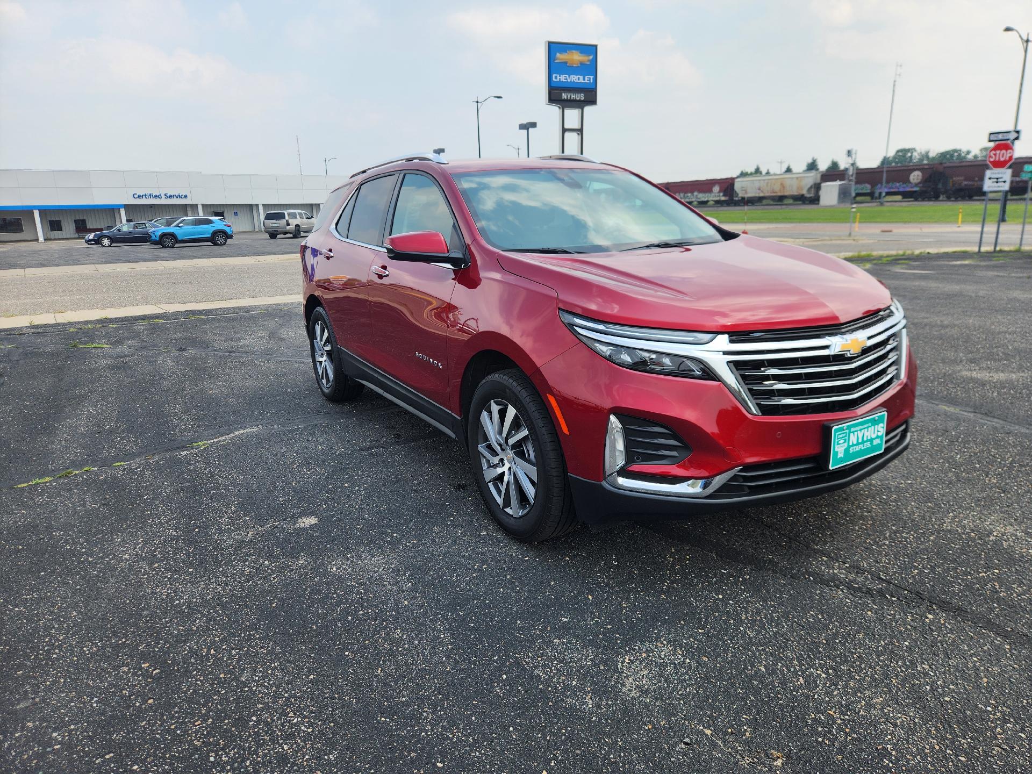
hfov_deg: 73.9
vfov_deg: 58.9
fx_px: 686
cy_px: 387
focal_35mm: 23
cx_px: 516
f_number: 1.8
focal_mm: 5.4
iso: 20
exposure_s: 1/994
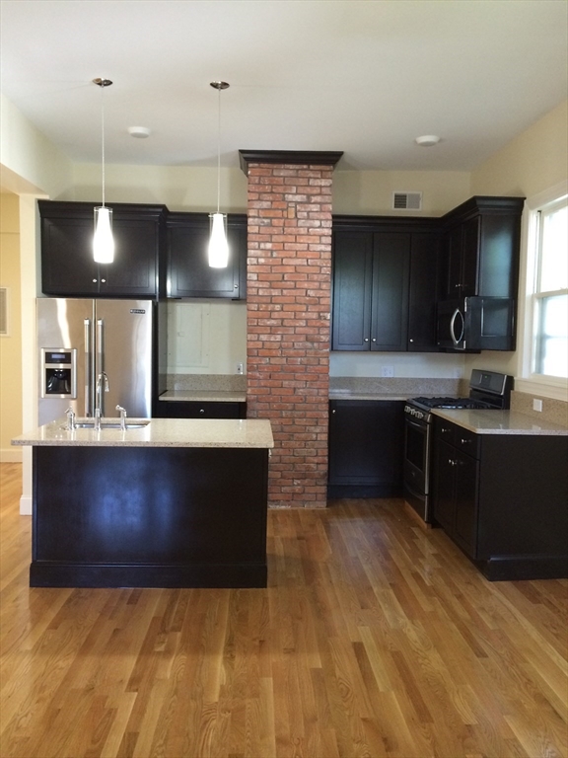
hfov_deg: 46.8
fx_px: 656
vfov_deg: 60.0
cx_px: 284
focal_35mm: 30
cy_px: 379
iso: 250
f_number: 2.2
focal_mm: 4.12
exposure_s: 1/30
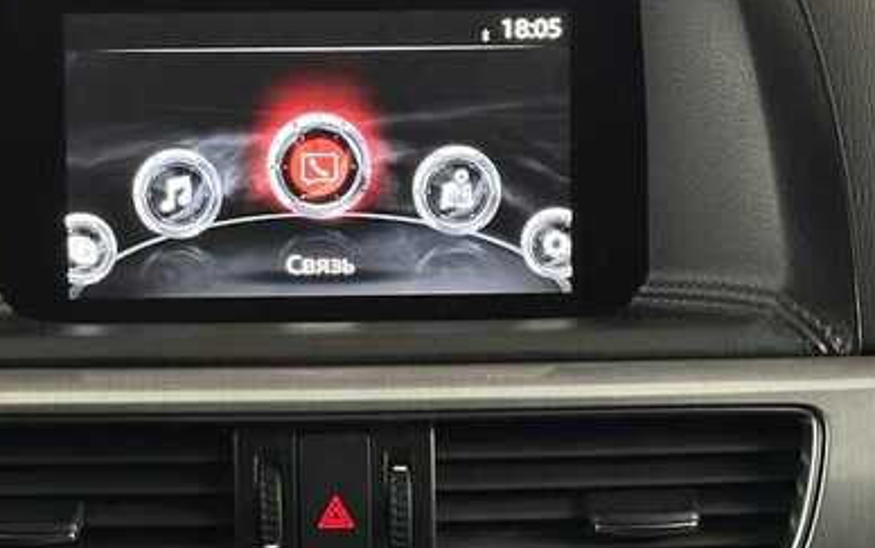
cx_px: 311
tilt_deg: -17.6
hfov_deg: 17.6
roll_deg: +0.2
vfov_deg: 11.0
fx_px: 2816
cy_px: 594
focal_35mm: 118
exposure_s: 1/50
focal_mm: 6.86
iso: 200
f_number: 1.78
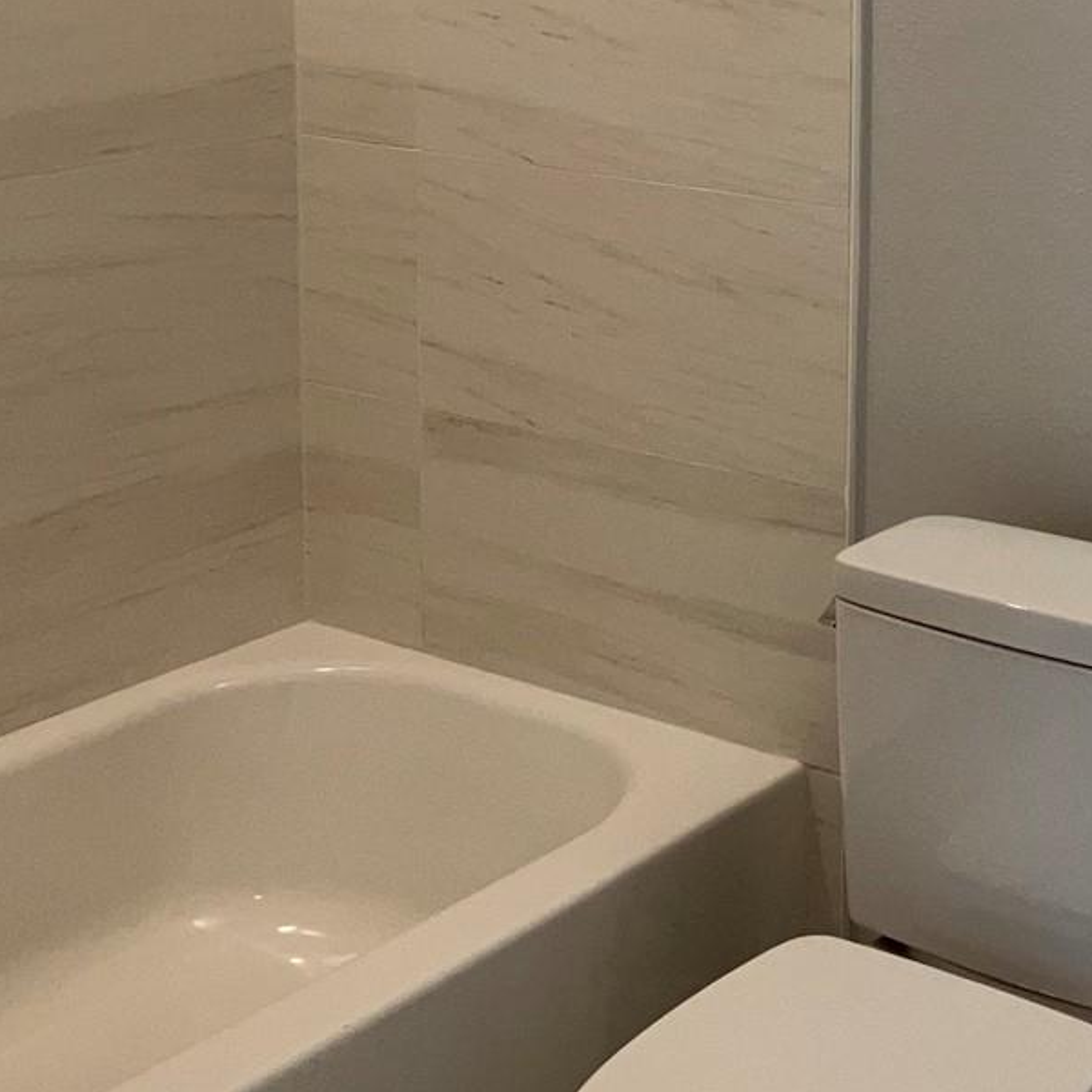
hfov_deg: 25.4
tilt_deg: -9.2
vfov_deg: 25.4
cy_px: 151
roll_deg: -0.2
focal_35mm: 66
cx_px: 952
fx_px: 2356
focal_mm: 3.99
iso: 64
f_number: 1.8
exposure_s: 1/120
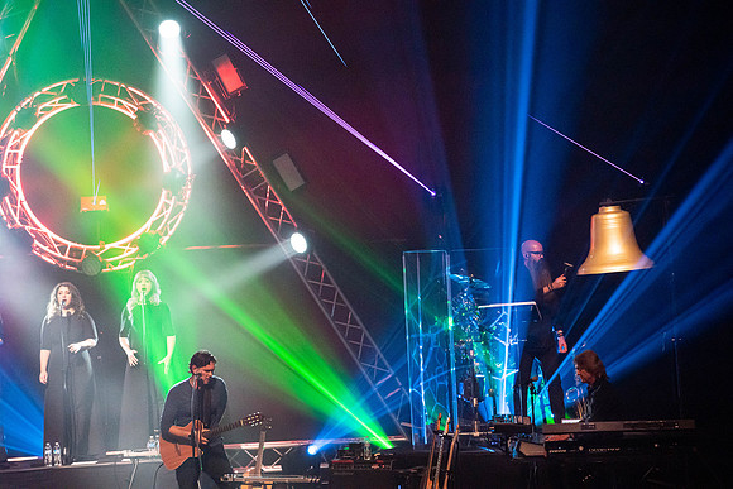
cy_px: 244
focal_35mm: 200
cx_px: 366
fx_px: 4073
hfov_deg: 10.3
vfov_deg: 6.9
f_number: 5.6
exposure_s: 1/250
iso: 8000
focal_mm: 200
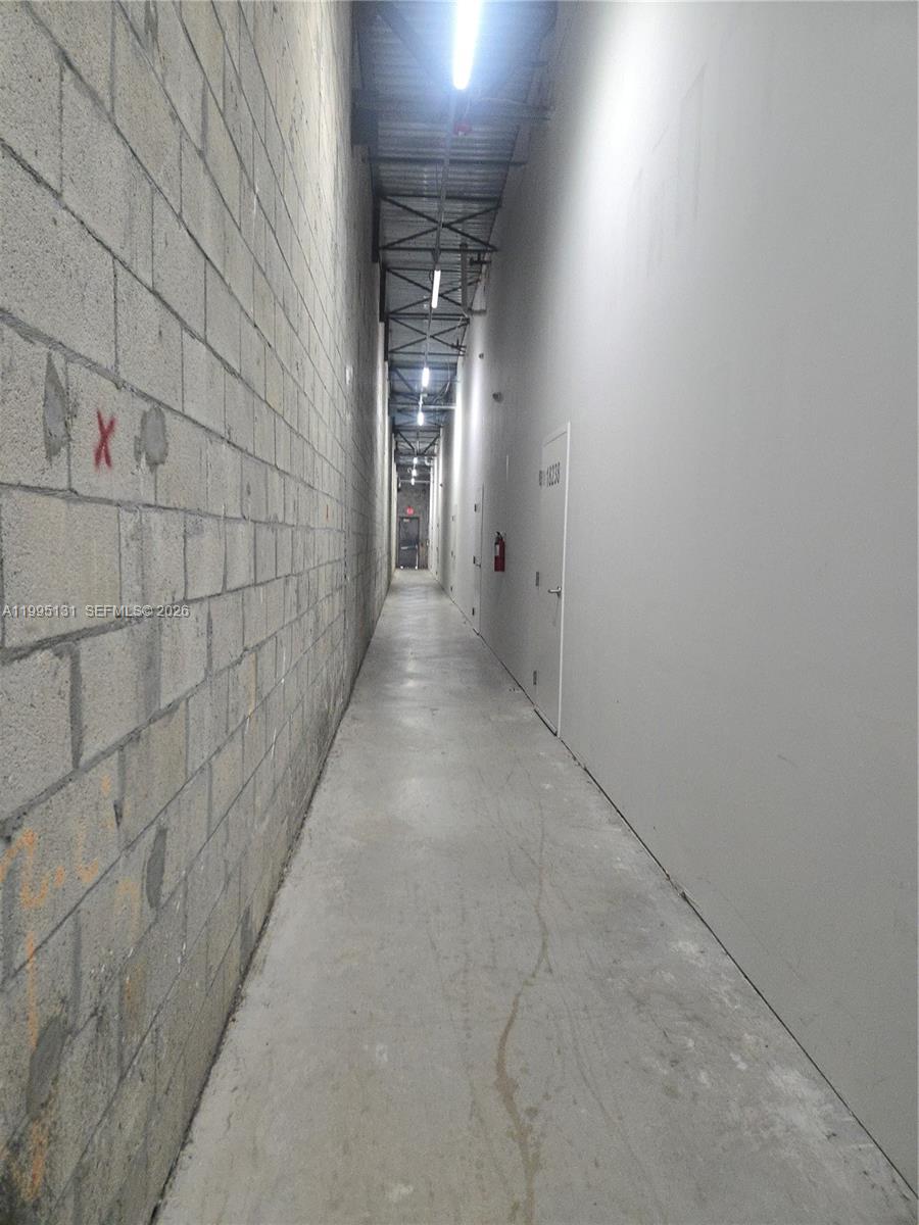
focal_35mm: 23
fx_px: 814
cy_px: 612
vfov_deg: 73.9
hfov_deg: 58.9
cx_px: 460
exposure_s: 1/120
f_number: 1.8
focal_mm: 5.4
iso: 400
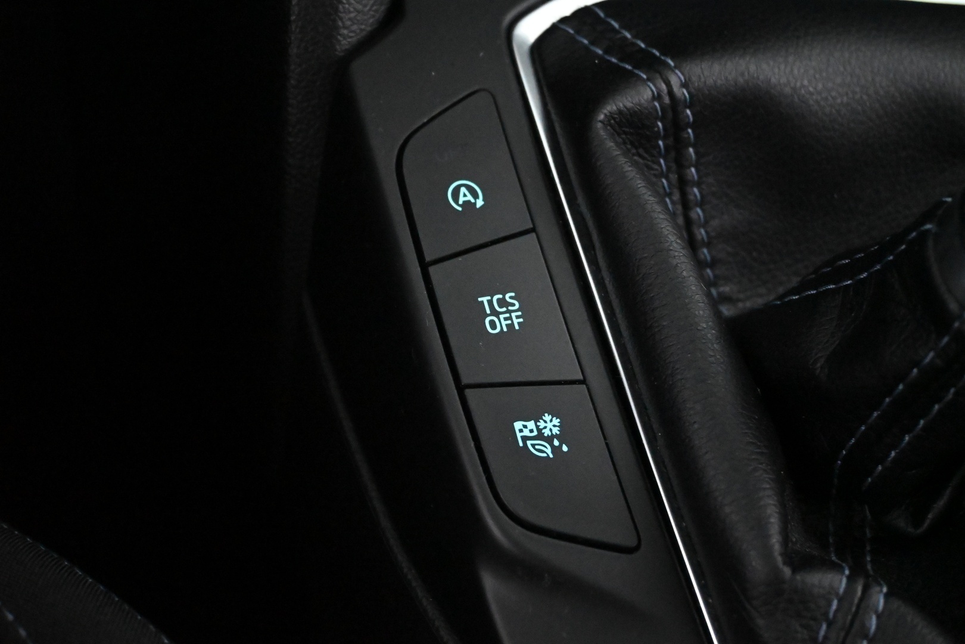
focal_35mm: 50
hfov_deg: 40.0
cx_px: 482
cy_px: 322
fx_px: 1327
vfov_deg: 27.3
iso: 11400
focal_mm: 33
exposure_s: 1/50
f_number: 5
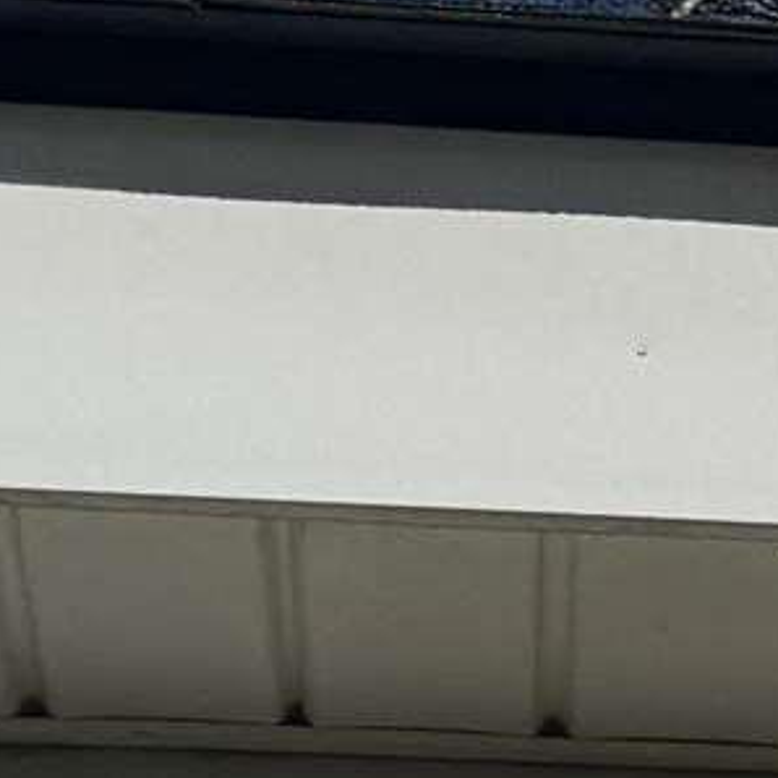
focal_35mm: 219
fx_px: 5569
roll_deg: +2.6
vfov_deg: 6.8
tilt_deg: +9.8
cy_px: 2694
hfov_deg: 7.7
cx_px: 1399
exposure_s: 1/12346
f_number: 1.78
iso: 80
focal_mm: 6.76
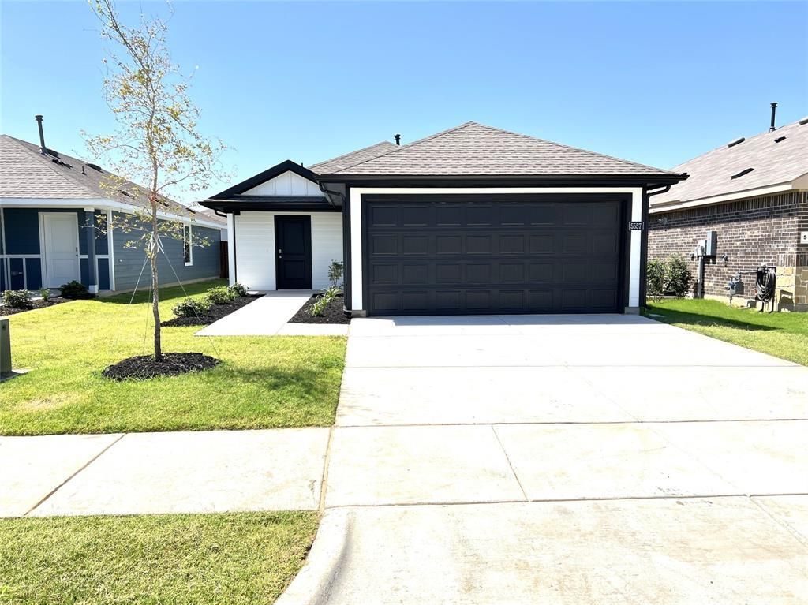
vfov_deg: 53.0
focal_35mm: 26
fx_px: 607
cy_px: 302
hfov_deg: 67.3
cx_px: 404
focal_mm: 5.7
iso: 50
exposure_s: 1/2299
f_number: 1.5
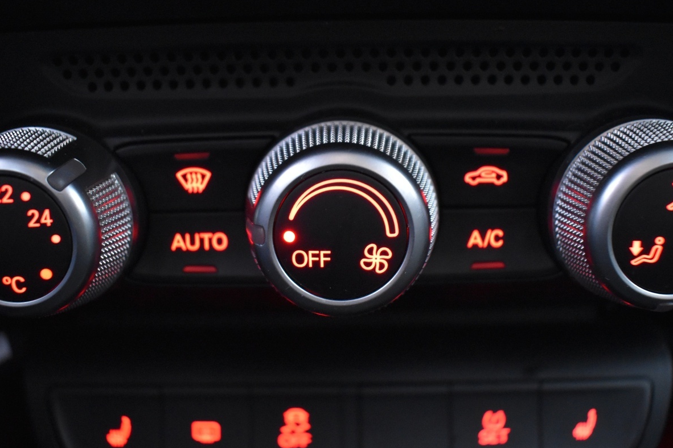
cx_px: 350
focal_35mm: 37
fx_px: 692
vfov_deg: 35.9
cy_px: 231
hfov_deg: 51.9
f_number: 3.5
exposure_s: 1/10
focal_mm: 18
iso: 3200
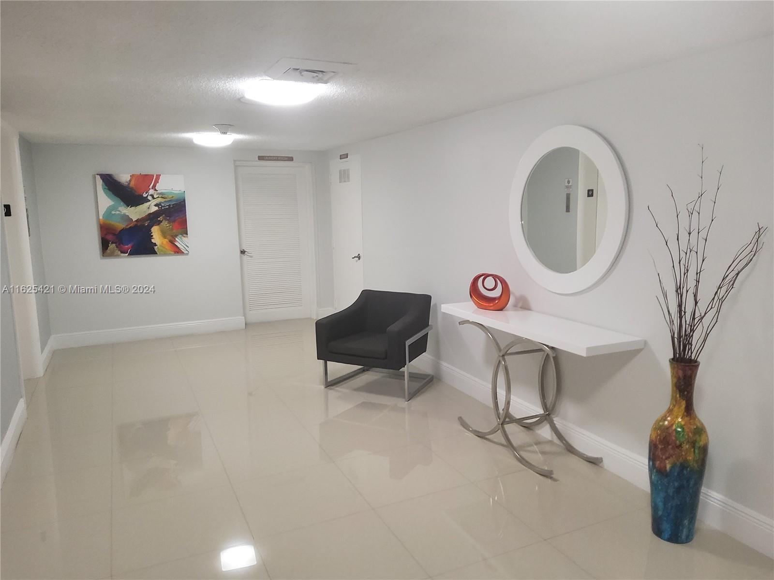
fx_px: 581
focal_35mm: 26
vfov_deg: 53.1
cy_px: 290
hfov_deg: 67.3
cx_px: 387
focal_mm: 3.08
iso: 200
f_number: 2
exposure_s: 1/40
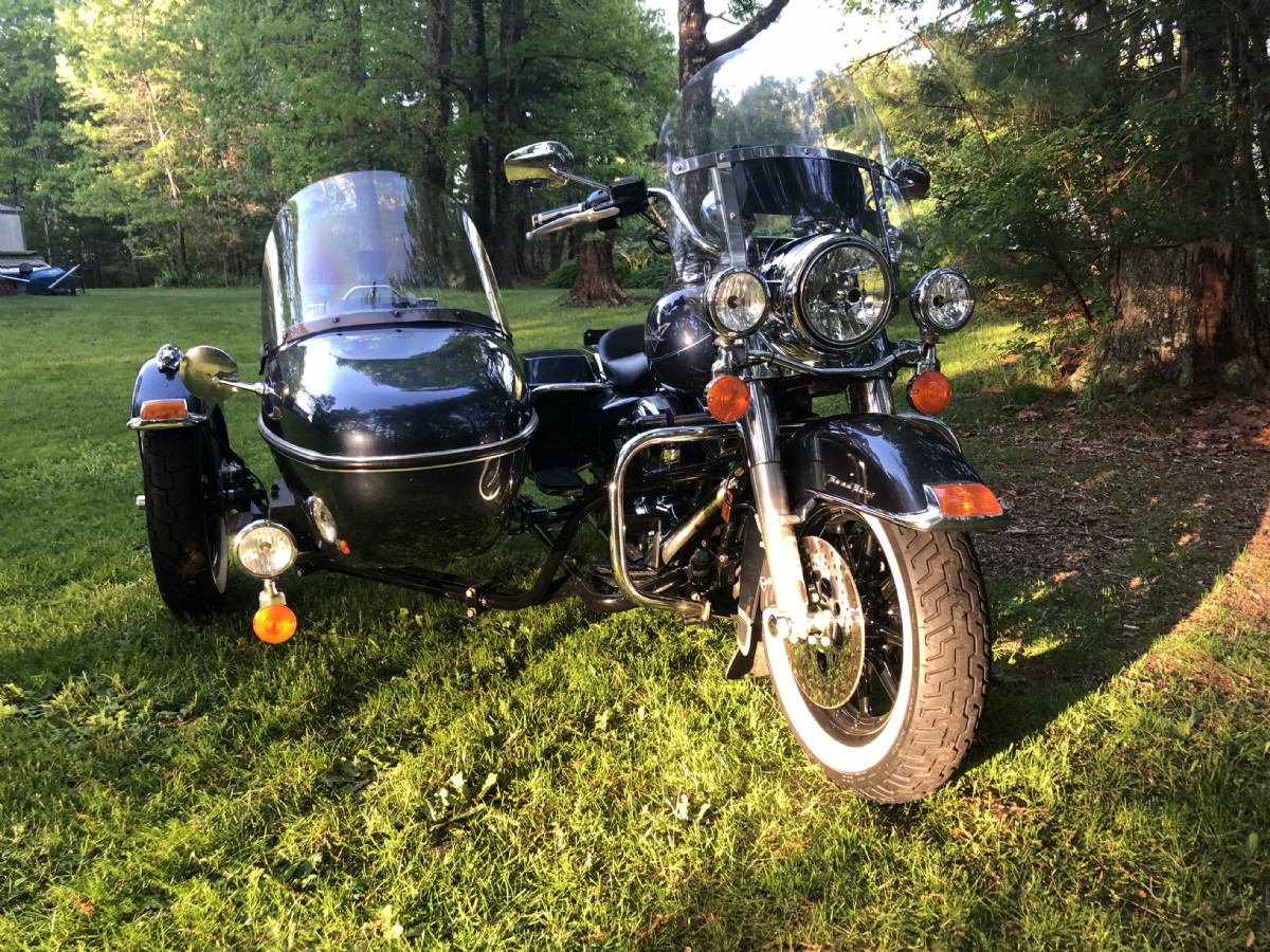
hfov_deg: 63.4
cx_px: 635
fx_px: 1027
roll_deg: +2.2
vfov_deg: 49.7
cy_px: 476
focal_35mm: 28
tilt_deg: -13.9
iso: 25
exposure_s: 1/30
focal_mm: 3.99
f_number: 1.8
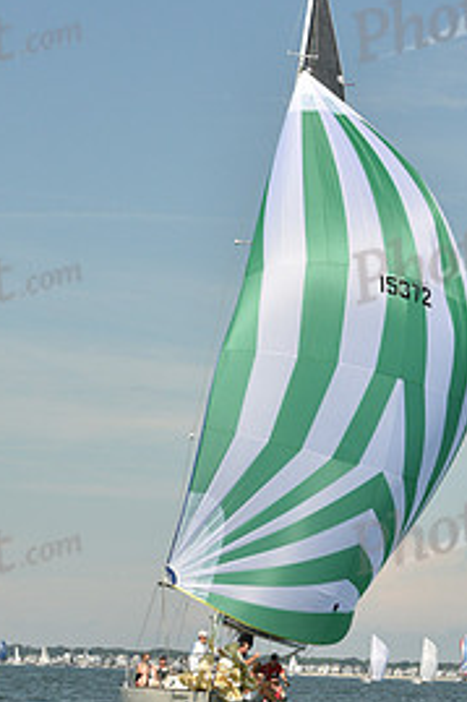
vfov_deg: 13.6
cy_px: 410
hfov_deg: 9.1
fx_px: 2942
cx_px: 218
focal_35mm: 151
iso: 320
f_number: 10
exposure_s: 1/1000
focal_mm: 70
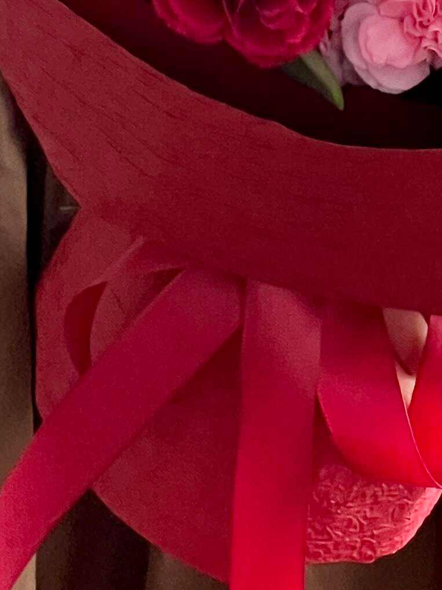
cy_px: -250
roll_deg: -0.9
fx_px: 5195
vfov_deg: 6.4
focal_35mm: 305
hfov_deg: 4.9
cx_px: 561
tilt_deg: -14.5
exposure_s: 1/65
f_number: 2.8
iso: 250
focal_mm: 9
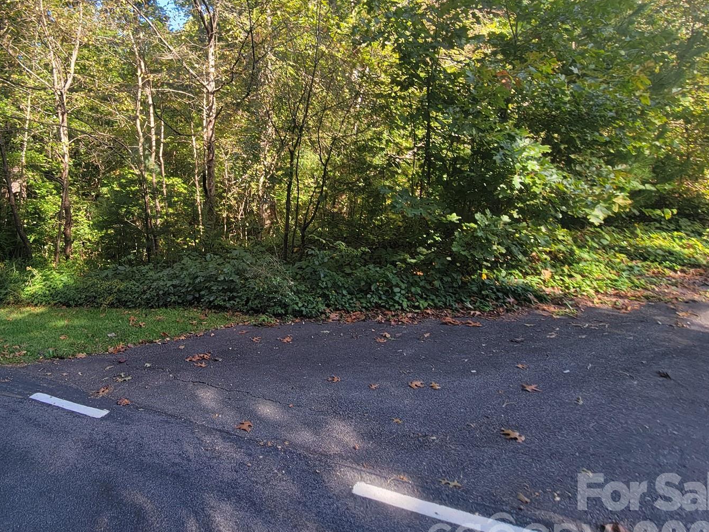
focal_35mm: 20
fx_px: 410
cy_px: 168
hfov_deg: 77.3
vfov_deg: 63.9
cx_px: 202
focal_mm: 2.2
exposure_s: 1/154
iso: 50
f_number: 2.2
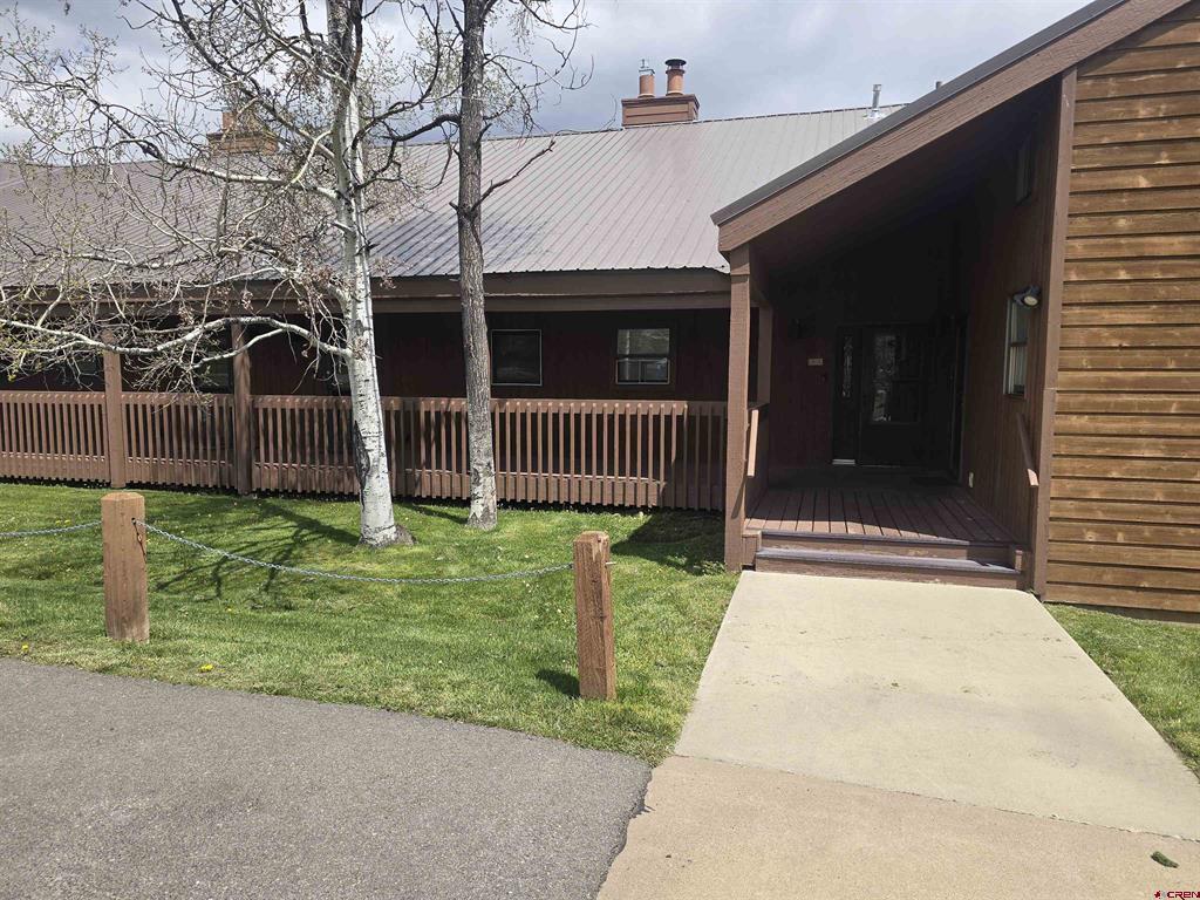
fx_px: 797
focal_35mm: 23
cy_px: 450
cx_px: 600
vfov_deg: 58.9
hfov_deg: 73.9
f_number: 1.7
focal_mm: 6.3
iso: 12
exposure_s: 1/645
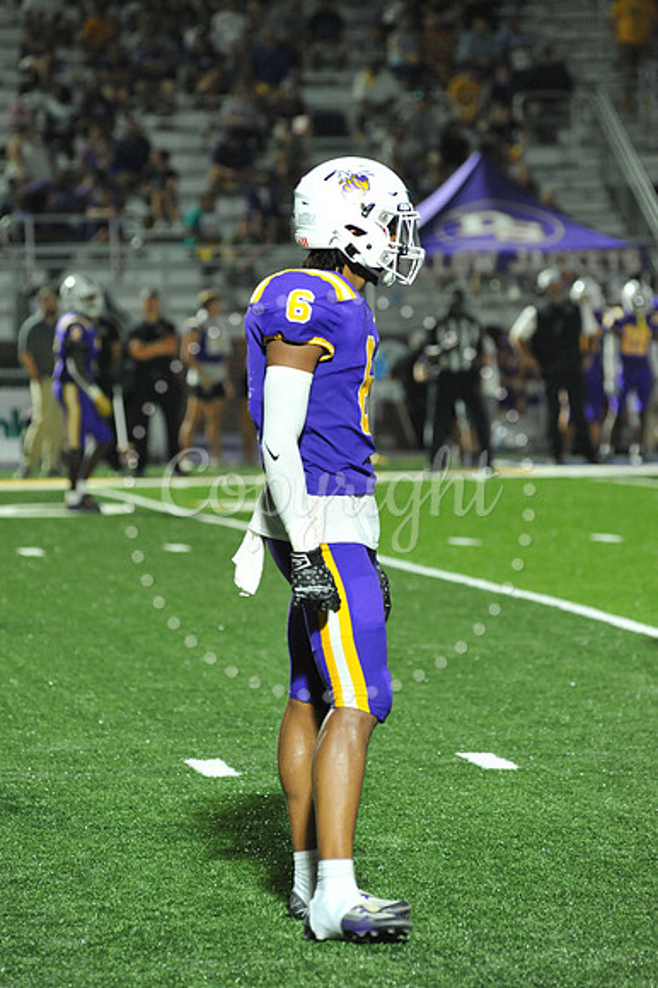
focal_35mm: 200
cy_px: 494
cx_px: 329
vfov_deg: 10.3
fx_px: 5489
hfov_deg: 6.9
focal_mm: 200
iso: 4000
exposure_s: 1/320
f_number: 5.6
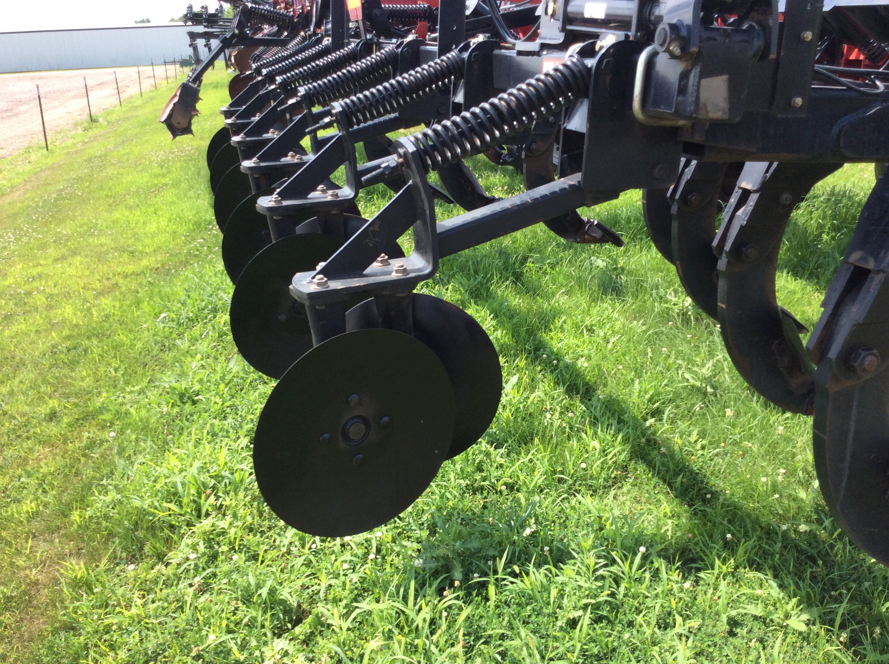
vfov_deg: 44.1
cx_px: 444
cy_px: 332
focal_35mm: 32
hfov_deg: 56.9
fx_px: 821
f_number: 2.4
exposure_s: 1/476
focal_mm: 3.3
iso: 32
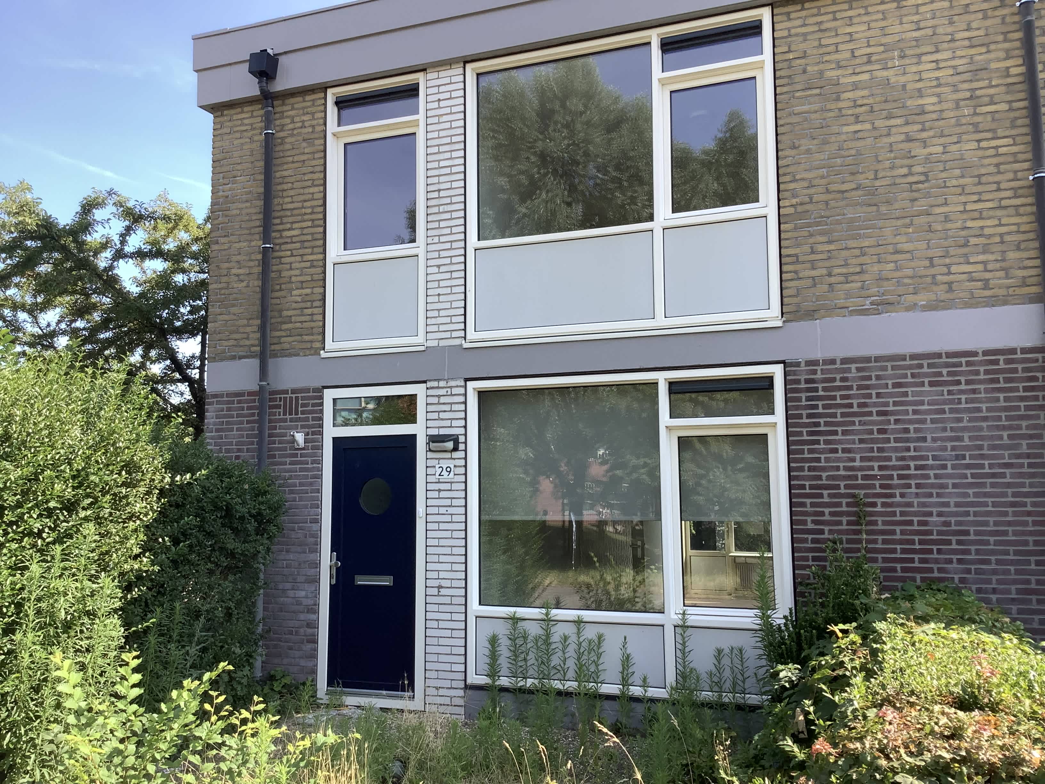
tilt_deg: +6.1
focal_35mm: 31
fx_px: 936
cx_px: 522
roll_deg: +0.0
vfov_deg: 45.4
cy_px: 392
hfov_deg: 58.4
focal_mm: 3.3
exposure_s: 1/334
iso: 25
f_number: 2.4
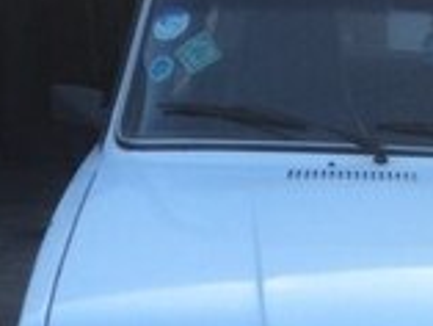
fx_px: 1527
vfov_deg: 11.7
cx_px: 488
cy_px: 485
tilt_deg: -21.7
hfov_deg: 15.7
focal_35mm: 122
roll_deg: -1.5
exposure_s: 1/133
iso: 32
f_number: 2.2
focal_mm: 4.15
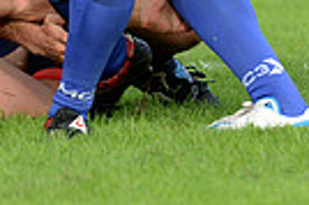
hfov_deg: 1.7
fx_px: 10407
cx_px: -51
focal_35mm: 1214
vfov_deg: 1.1
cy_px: -213
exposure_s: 1/500
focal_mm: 280
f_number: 4
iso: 500
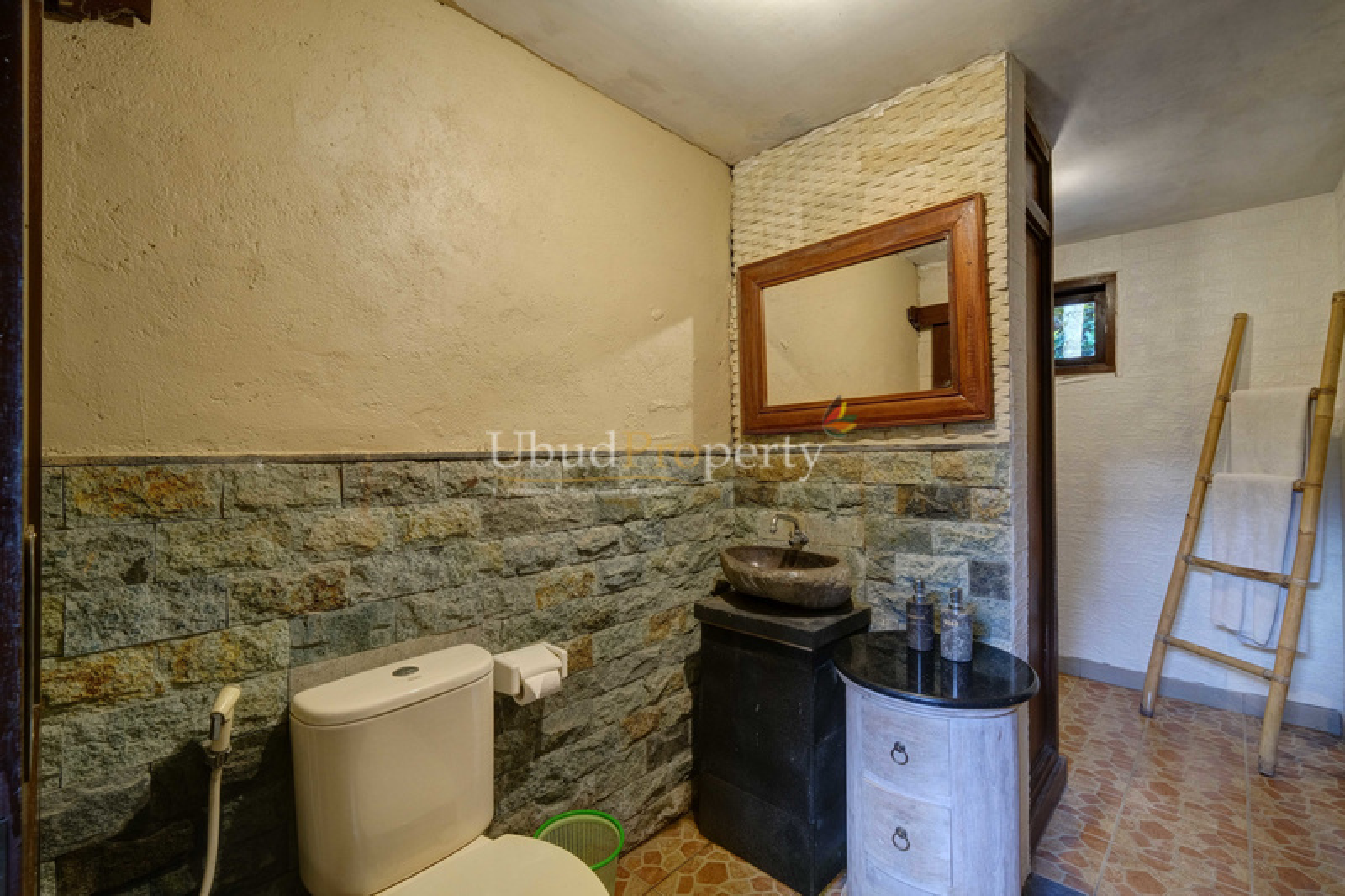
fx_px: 560
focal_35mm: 15
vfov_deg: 77.3
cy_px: 448
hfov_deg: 100.4
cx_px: 672
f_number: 11
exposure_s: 1/2
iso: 640
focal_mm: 10
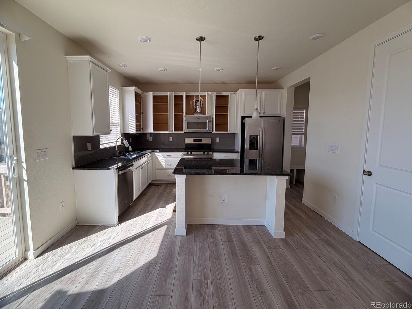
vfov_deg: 81.7
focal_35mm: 15
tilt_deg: -6.0
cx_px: 194
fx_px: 179
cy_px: 145
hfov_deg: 98.1
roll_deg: +0.8
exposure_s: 1/120
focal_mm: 2.22
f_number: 2.2
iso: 32
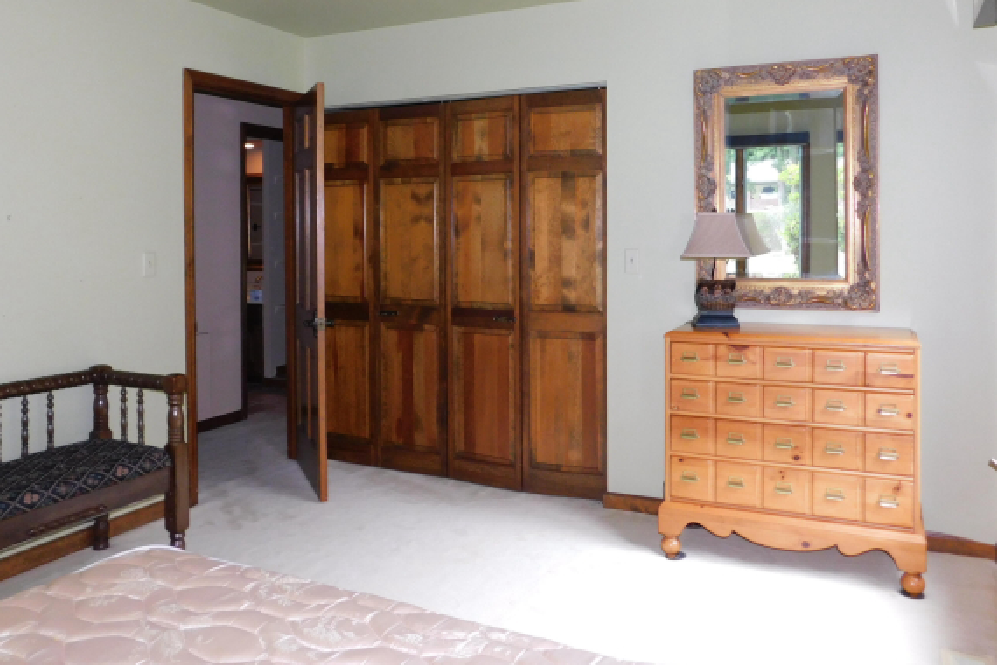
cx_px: 513
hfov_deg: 65.5
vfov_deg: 45.9
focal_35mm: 28
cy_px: 243
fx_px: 775
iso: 200
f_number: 3
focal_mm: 4
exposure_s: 1/30
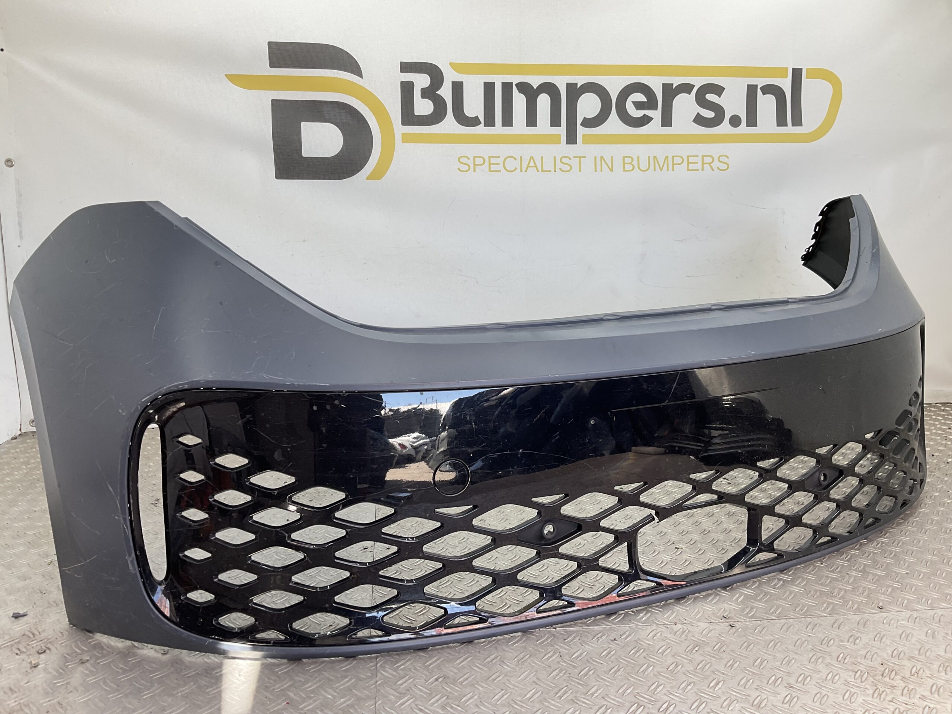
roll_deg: -2.4
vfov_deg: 48.2
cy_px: 357
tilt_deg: -12.8
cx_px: 476
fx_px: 798
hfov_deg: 61.7
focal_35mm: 29
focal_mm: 3
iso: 20
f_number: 1.8
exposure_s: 1/120
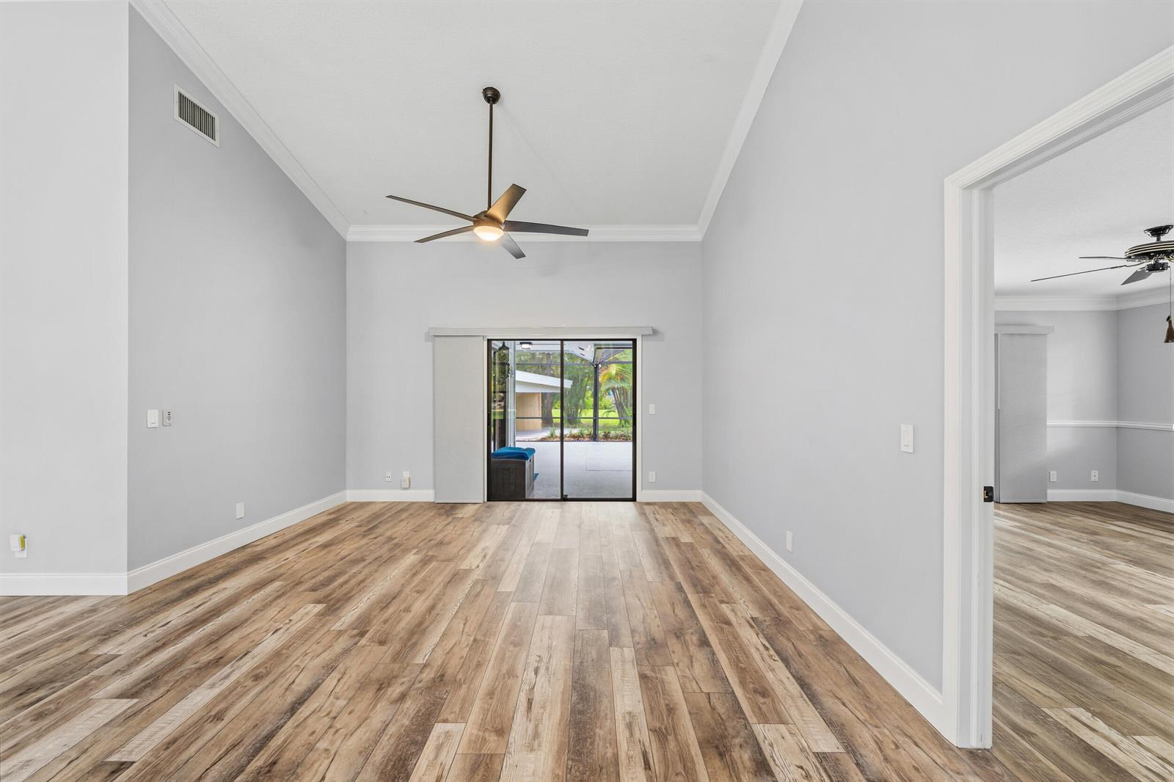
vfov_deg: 81.2
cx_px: 587
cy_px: 391
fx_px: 456
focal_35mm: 14
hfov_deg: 104.3
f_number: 9
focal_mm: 14
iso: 250
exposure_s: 2
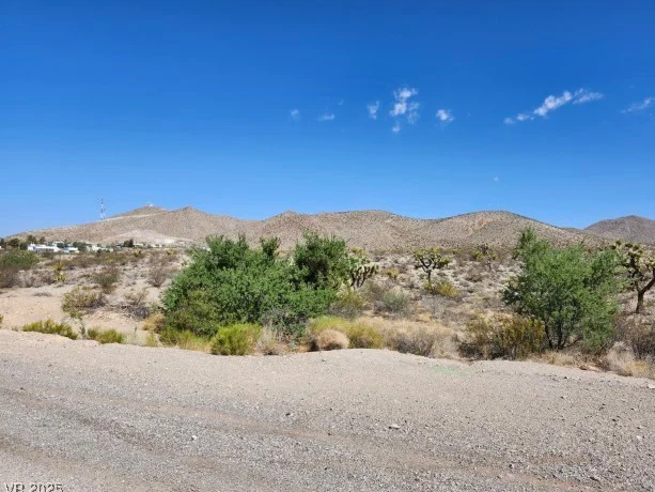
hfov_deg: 71.6
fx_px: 454
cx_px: 333
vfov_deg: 56.8
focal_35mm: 24
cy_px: 246
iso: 25
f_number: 1.8
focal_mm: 5.54
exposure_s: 1/2192
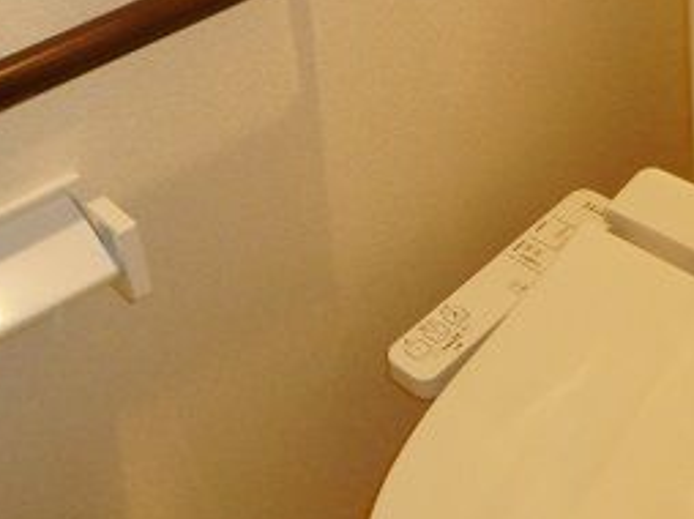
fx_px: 1262
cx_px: 350
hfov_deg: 30.8
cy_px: 156
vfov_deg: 23.1
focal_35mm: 63
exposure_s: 1/25
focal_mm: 4.5
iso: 400
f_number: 3.7
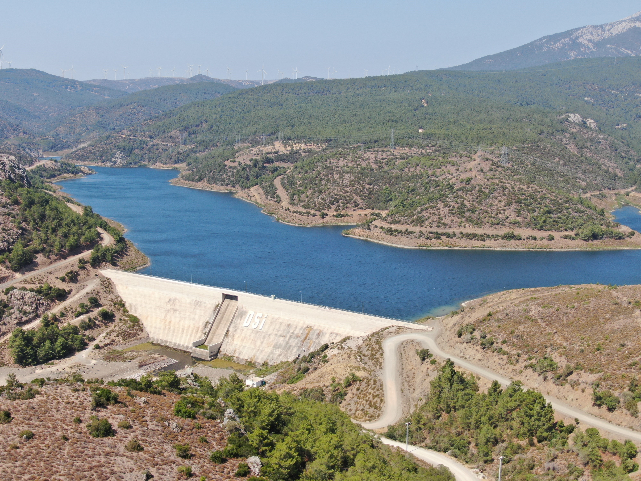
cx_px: 320
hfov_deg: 43.9
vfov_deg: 33.6
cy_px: 240
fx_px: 796
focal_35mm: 43
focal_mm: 7.39
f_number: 3.6
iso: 100
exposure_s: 1/640
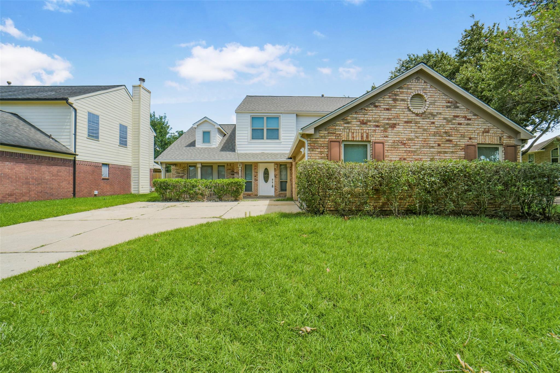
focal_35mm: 14
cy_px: 186
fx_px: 218
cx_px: 280
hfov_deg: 104.2
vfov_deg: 81.2
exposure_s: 1/500
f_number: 11
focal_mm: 14
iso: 500
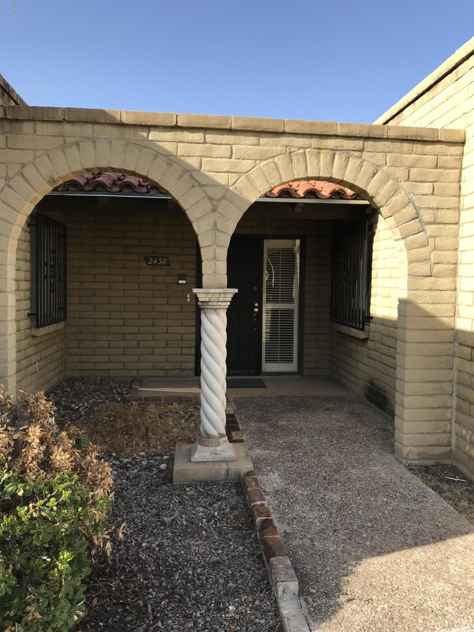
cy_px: 316
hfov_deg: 49.7
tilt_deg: -1.0
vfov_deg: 63.4
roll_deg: -1.3
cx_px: 237
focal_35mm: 28
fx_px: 511
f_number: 1.8
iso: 20
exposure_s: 1/1053
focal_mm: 3.99
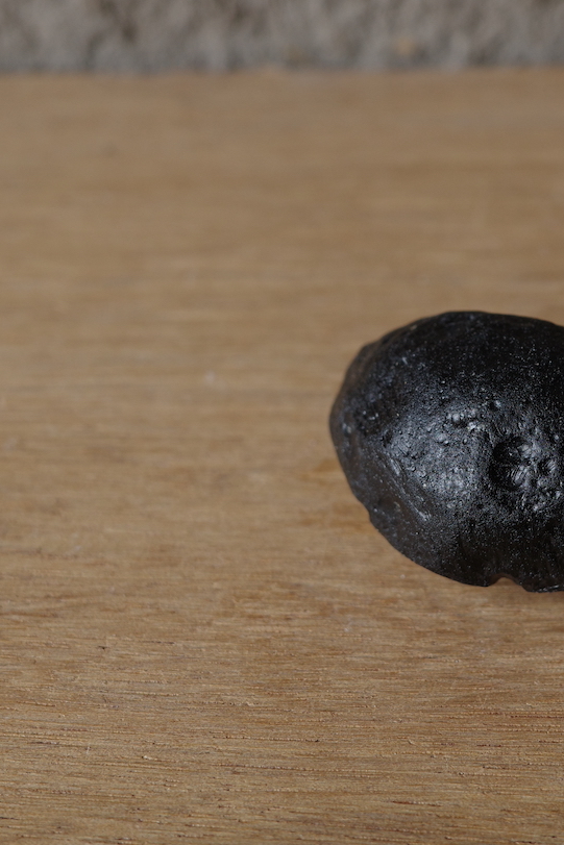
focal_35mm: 74
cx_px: 477
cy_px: 368
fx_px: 1738
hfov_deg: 18.2
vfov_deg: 27.3
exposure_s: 1/200
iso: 200
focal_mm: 26
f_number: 3.5
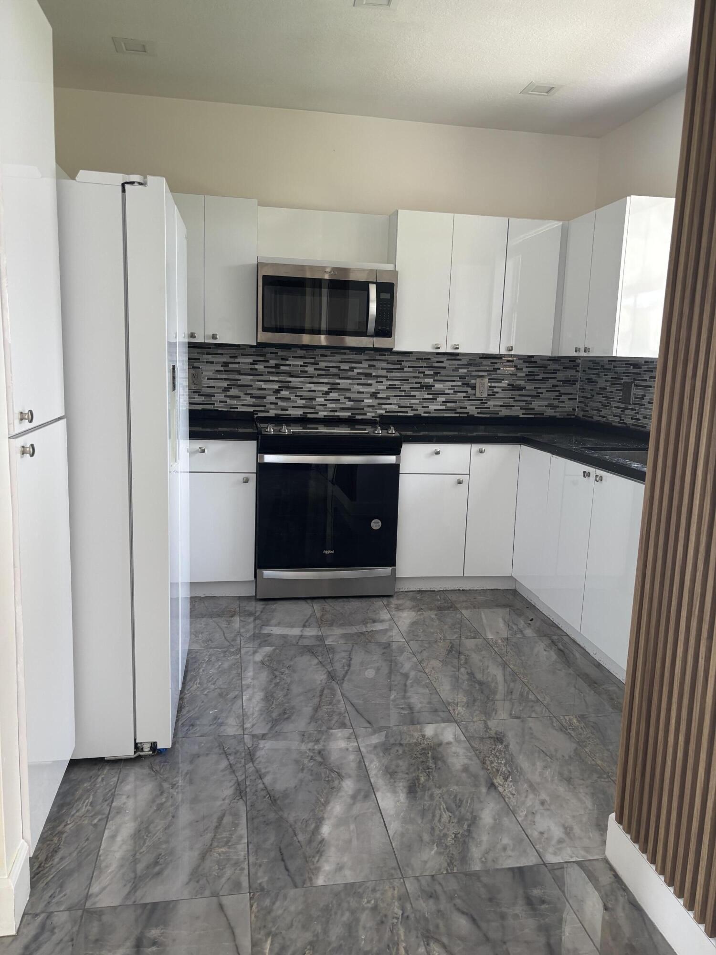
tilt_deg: -9.6
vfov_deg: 67.3
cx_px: 358
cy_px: 478
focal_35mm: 26
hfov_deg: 53.1
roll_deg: -2.3
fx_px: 717
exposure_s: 1/121
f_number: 1.6
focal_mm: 5.96
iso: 100
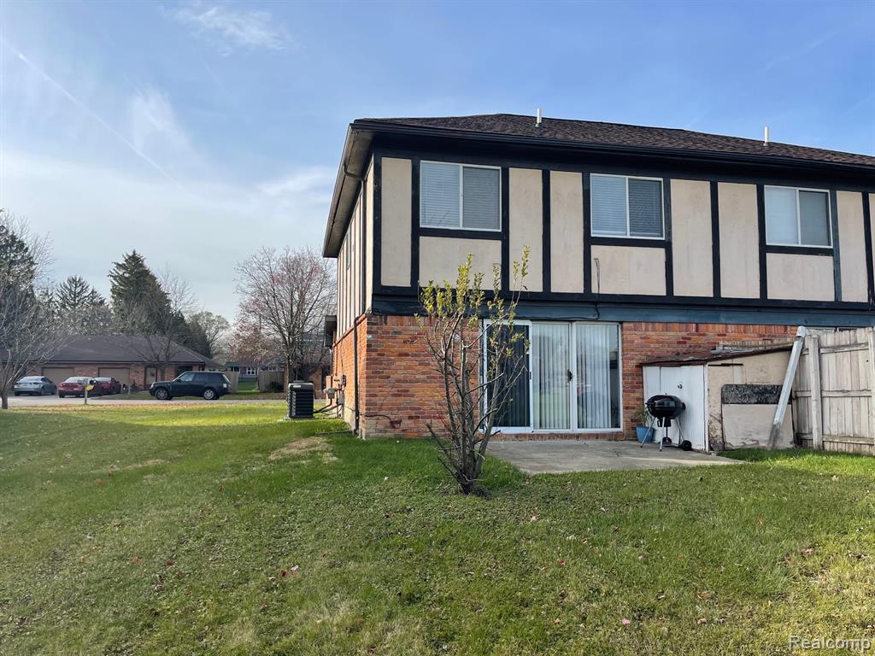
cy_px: 328
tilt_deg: +5.1
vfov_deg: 53.1
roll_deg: -0.1
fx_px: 657
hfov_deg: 67.3
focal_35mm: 26
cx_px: 438
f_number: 1.6
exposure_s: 1/2857
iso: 32
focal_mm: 5.1
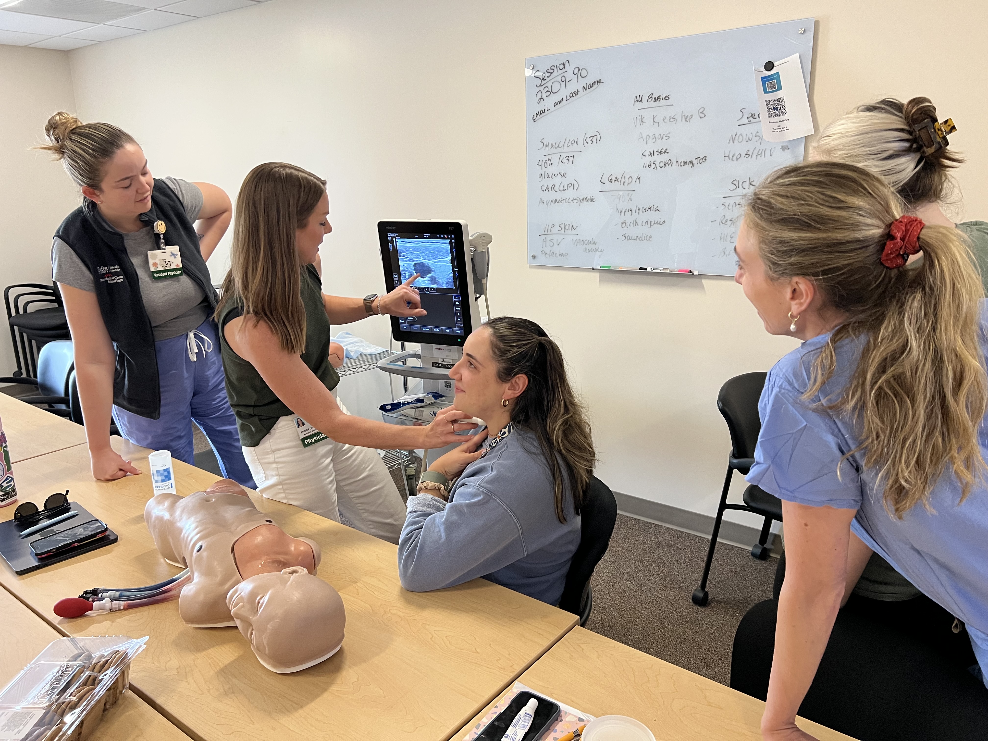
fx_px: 742
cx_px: 494
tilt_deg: -13.9
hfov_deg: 67.3
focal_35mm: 26
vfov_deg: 53.1
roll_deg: +1.7
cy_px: 370
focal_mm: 5.7
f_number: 1.5
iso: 320
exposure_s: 1/60
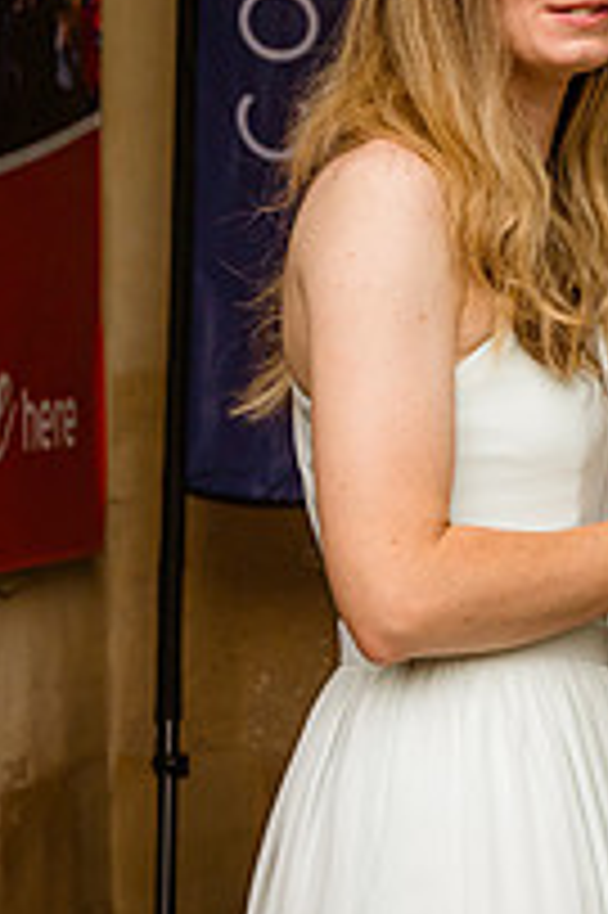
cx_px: 725
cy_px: 221
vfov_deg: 14.3
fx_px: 3629
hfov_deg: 9.5
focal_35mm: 143
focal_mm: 50
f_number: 5
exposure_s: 1/2000
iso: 800
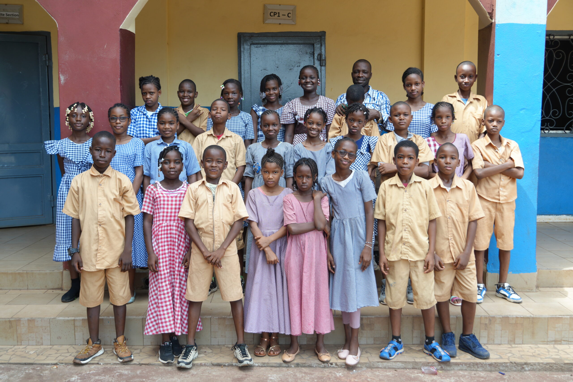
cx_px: 286
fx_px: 645
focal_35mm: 40
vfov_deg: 33.0
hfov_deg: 47.9
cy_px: 191
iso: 100
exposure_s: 1/100
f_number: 4.5
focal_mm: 27
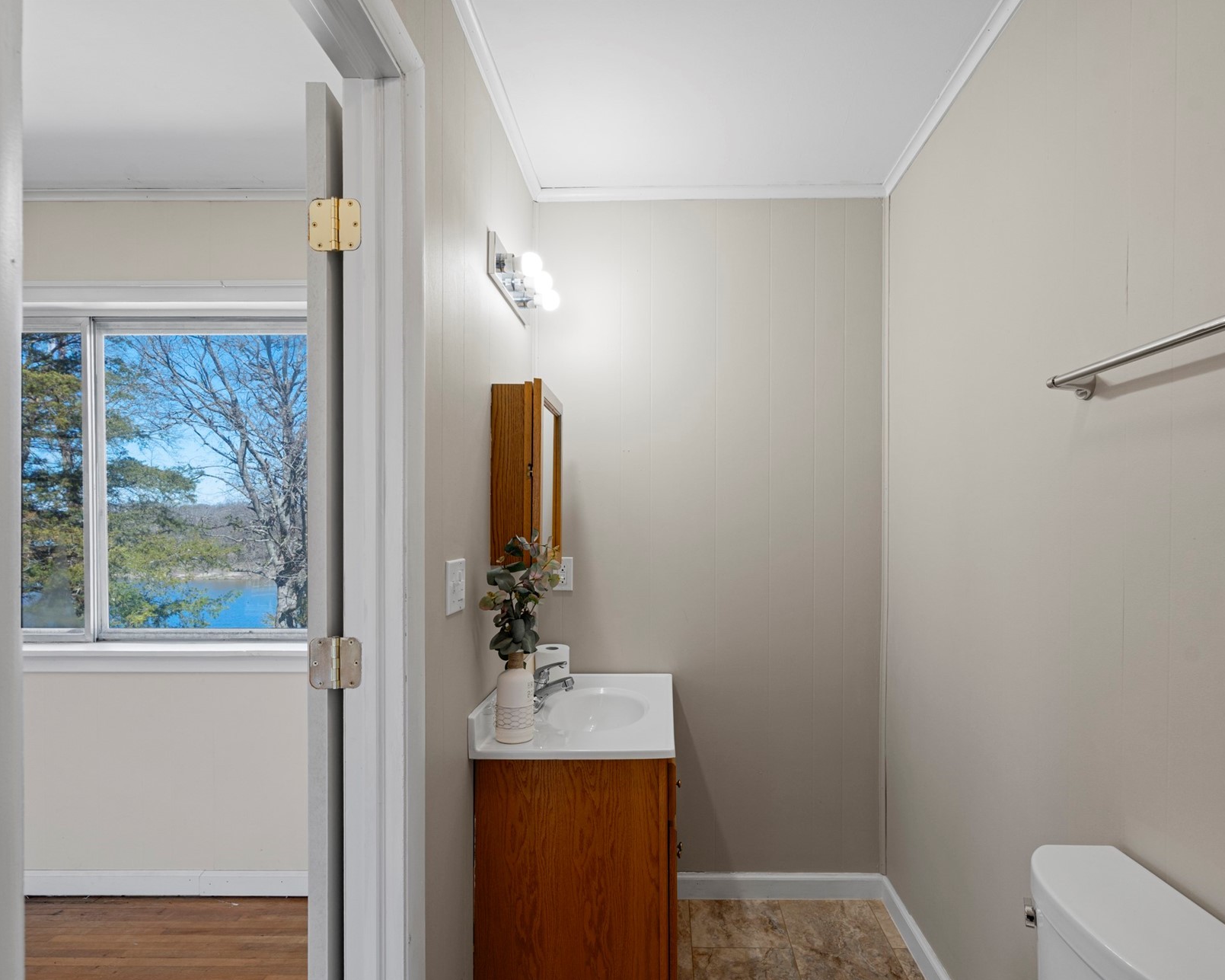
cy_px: 512
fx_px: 689
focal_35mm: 19
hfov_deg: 83.2
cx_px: 652
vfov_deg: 70.8
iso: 160
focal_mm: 16
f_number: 8
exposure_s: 1/4
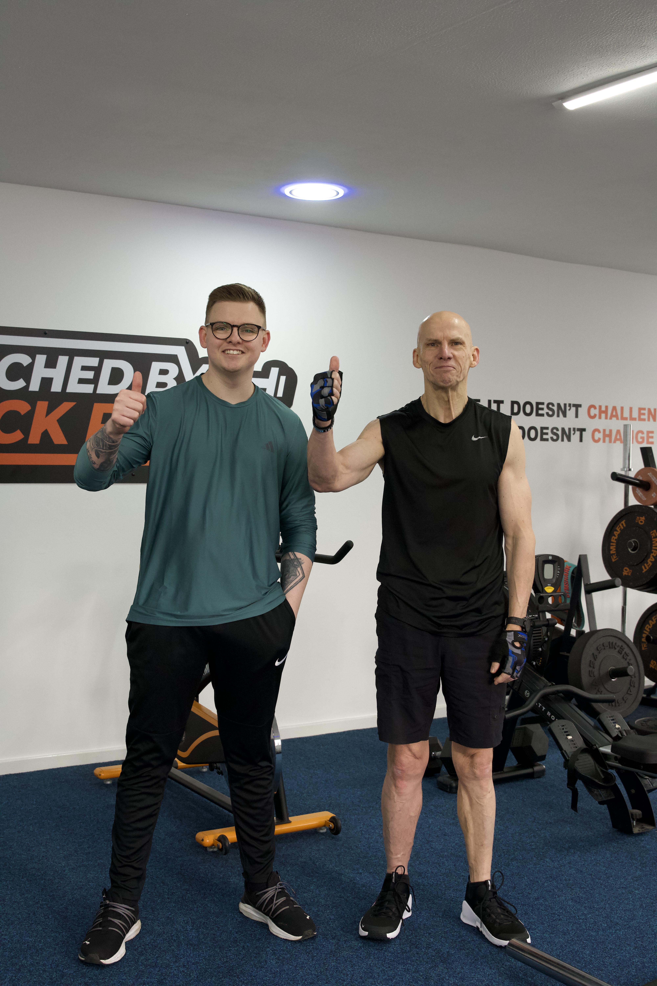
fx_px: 1150
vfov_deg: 46.4
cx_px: 328
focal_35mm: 42
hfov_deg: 31.9
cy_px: 493
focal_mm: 28
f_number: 4
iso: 1250
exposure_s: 1/160
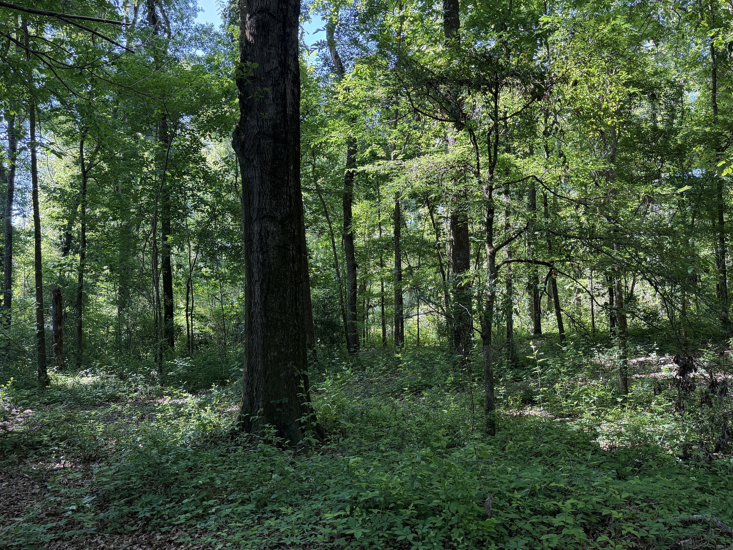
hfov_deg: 61.6
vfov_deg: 48.2
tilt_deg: +3.3
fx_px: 614
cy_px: 284
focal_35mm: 29
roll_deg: +1.3
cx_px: 384
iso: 125
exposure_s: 1/188
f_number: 1.78
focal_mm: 6.76
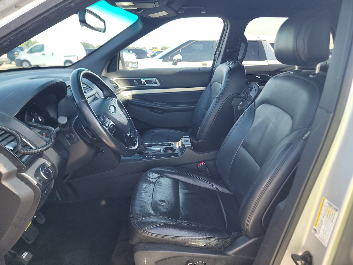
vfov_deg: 56.8
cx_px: 176
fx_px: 245
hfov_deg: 71.6
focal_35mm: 24
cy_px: 132
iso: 82
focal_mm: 6.7
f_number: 1.8
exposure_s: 1/119
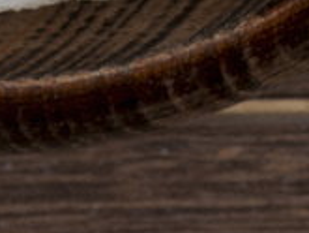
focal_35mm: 291
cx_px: -37
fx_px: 2600
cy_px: -599
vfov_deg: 4.8
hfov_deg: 6.8
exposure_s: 1/160
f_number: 8
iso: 250
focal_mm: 20
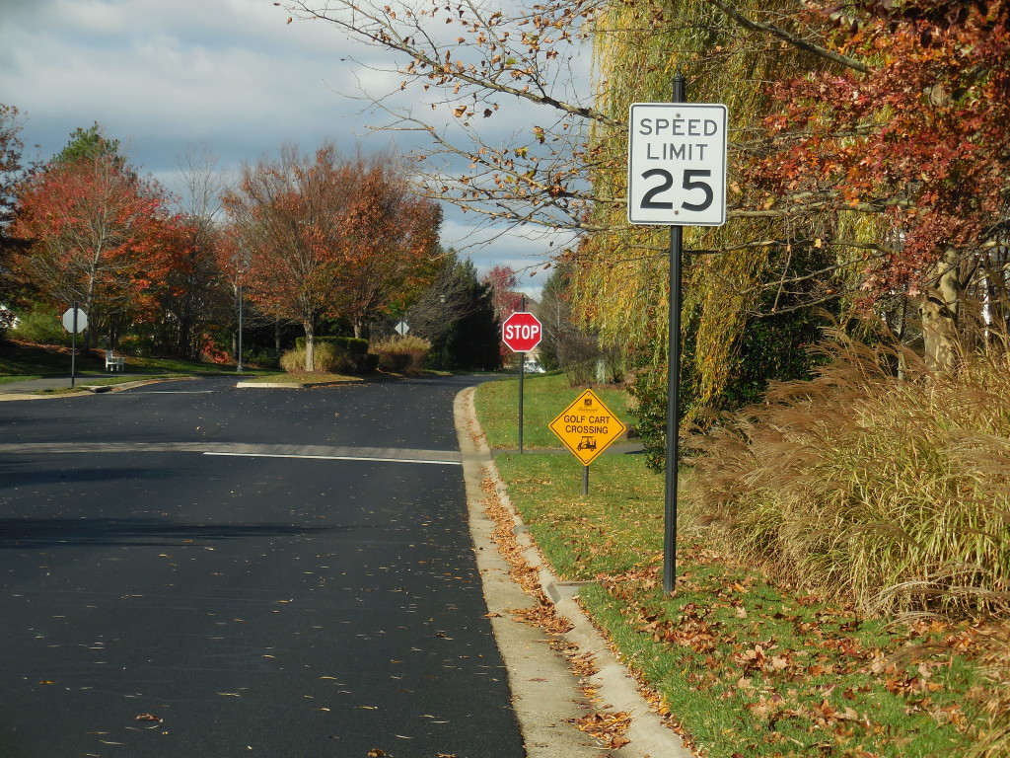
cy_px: 379
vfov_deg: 15.1
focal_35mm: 98
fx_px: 2859
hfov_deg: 20.0
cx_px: 505
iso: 125
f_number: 5
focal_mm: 17.7
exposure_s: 1/640
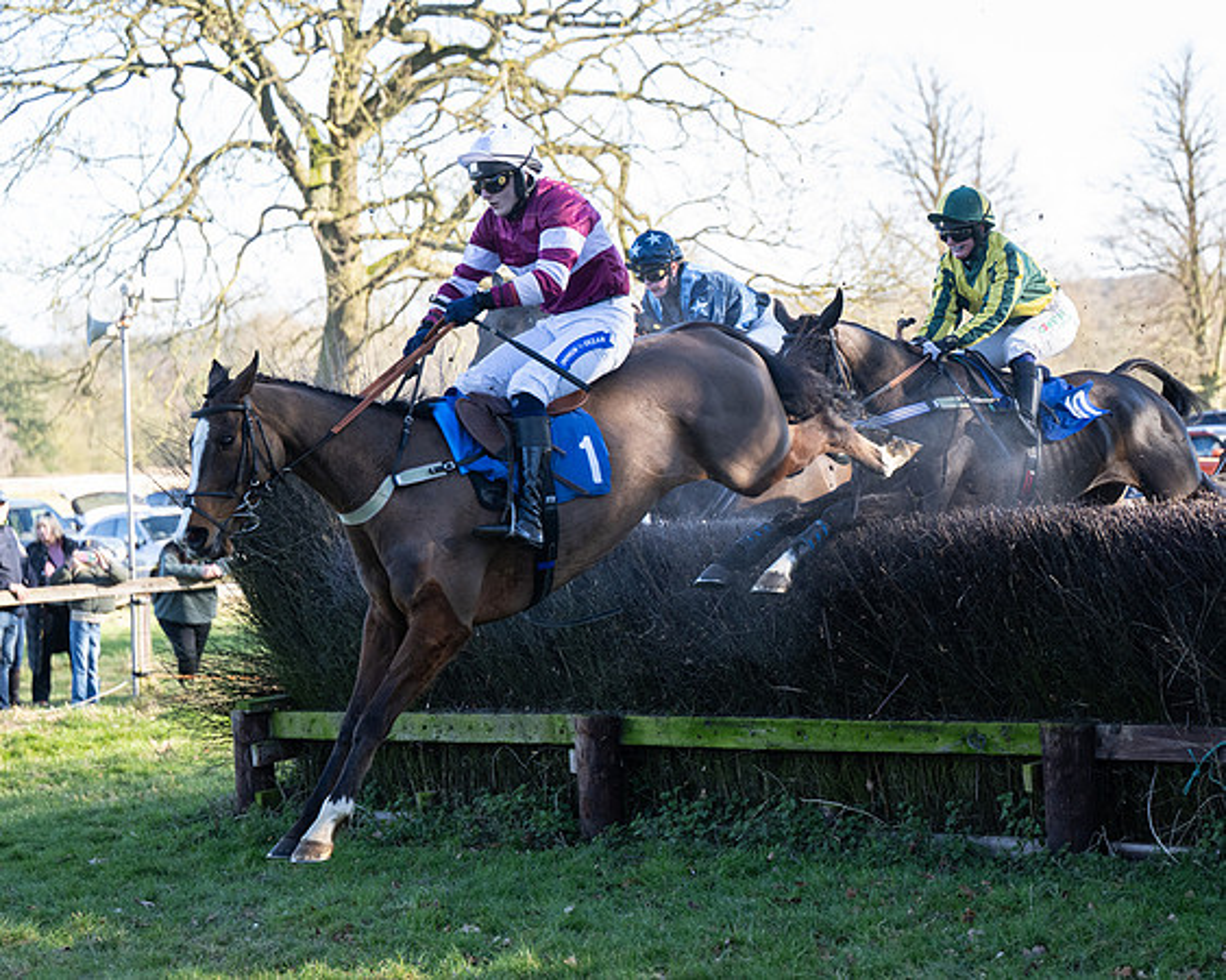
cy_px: 504
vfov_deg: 16.9
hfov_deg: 21.0
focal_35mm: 91
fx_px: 3297
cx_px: 777
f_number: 2.8
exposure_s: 1/1600
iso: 800
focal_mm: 70
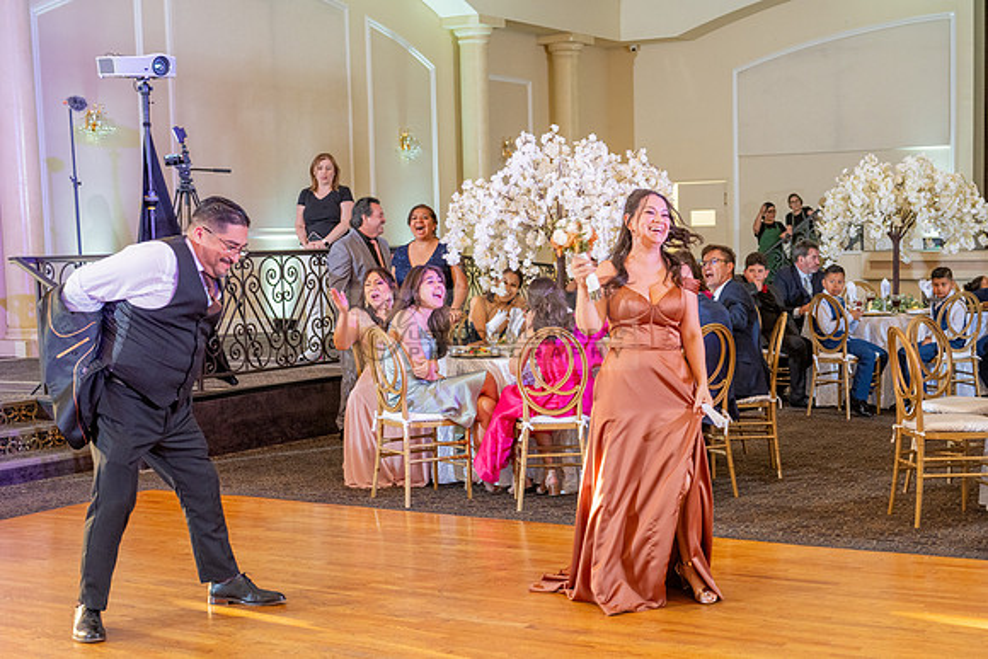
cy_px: 408
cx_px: 612
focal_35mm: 56
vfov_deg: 24.3
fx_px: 1530
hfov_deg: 35.6
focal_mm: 45
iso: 800
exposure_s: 1/80
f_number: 4
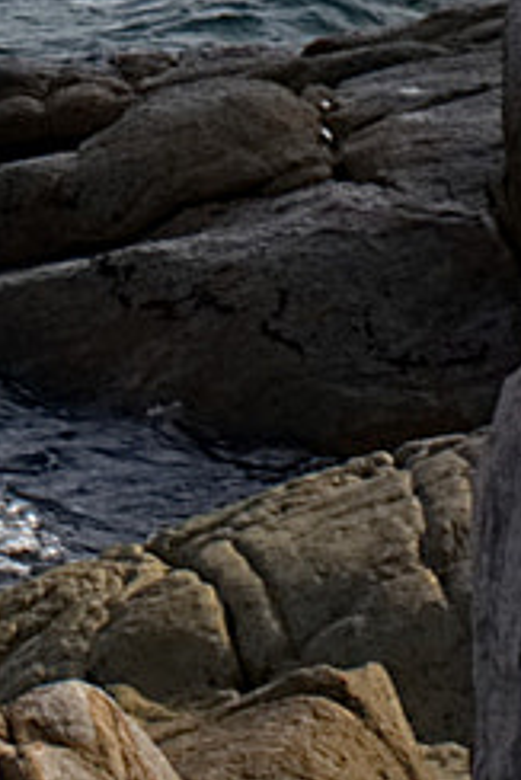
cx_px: -249
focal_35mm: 491
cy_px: -1640
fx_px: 10643
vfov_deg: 4.0
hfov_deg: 2.8
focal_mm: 50
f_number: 10
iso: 100
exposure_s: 1/100
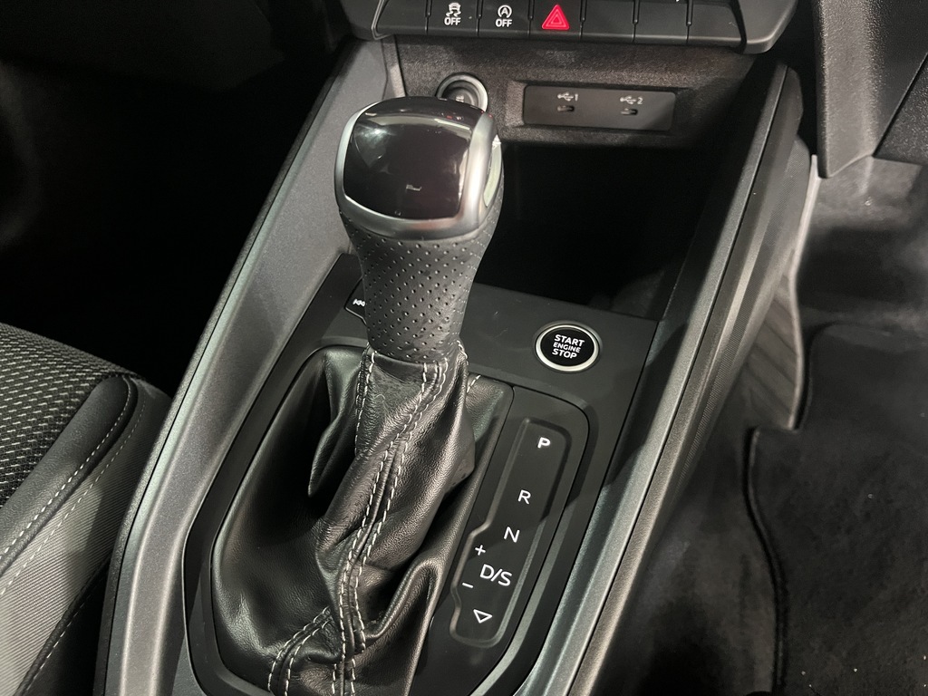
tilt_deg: -38.7
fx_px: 697
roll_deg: -1.3
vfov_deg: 53.1
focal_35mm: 26
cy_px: 348
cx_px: 464
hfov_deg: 67.3
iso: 640
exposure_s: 1/25
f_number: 1.6
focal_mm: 5.1
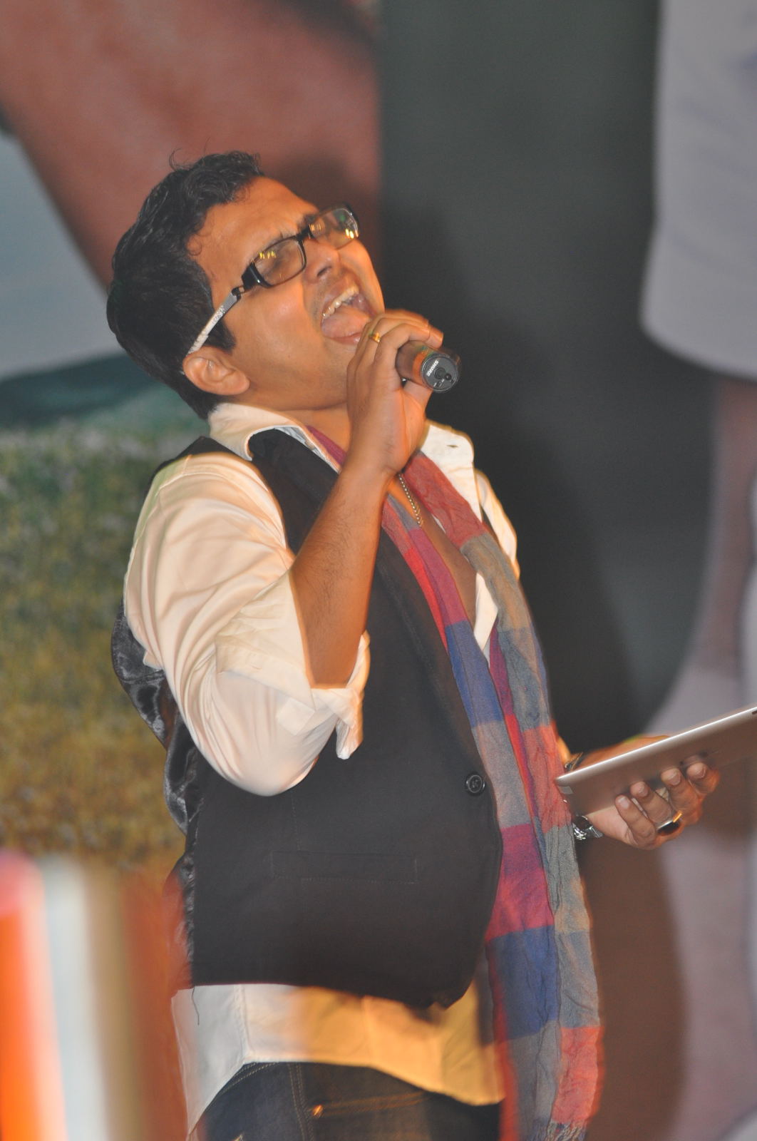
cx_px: 378
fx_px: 10440
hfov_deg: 4.2
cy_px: 570
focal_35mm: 330
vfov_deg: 6.3
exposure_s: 1/80
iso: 640
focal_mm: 220
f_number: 6.3
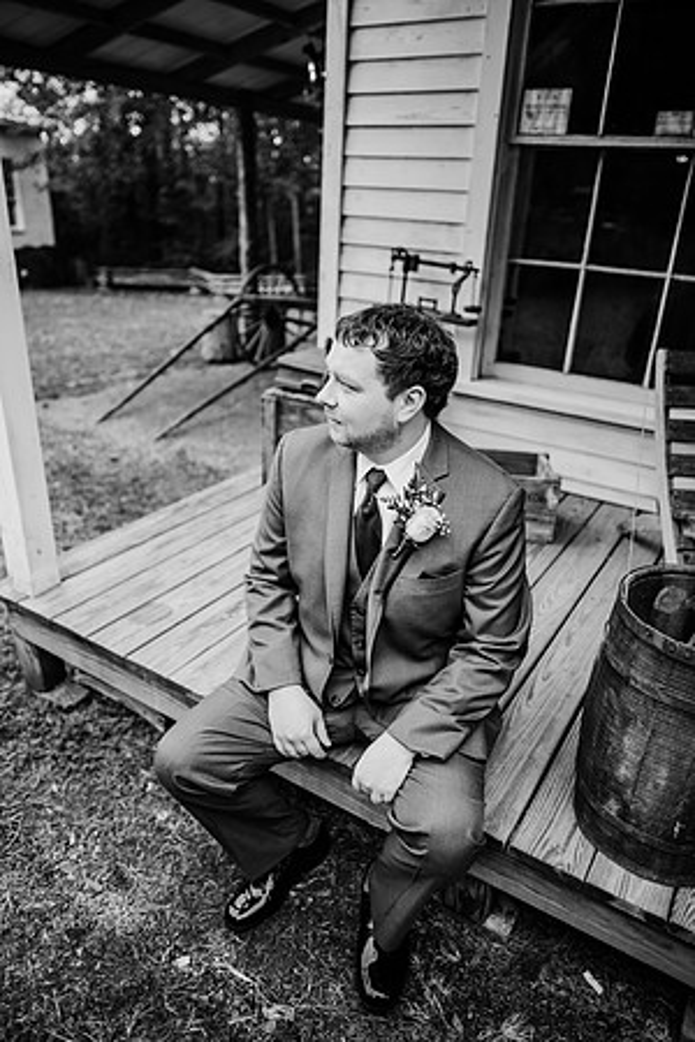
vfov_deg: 73.7
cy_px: 521
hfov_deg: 53.1
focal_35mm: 24
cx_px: 348
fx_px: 695
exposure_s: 1/320
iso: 160
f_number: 1.8
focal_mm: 24
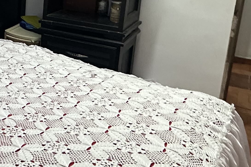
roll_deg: -2.9
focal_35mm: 54
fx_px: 377
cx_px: -4
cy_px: 22
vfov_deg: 24.5
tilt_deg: -12.5
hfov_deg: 33.5
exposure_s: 1/60
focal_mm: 2.22
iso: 640
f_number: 2.2
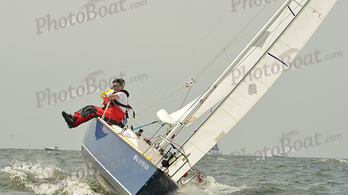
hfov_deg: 11.5
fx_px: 1734
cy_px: 117
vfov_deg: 6.5
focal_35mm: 188
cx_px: 189
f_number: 9
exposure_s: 1/1250
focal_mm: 135
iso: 320
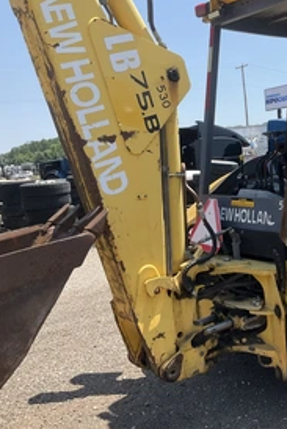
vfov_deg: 44.5
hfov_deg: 29.0
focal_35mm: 44
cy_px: 210
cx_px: 273
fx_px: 525
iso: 25
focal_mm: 3
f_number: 1.8
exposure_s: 1/1279
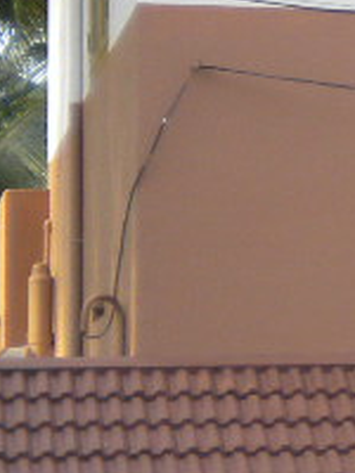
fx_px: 2872
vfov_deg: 9.4
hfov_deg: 6.5
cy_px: 135
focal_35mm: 210
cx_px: 1013
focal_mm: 7.4
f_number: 3.5
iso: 113
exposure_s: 1/297
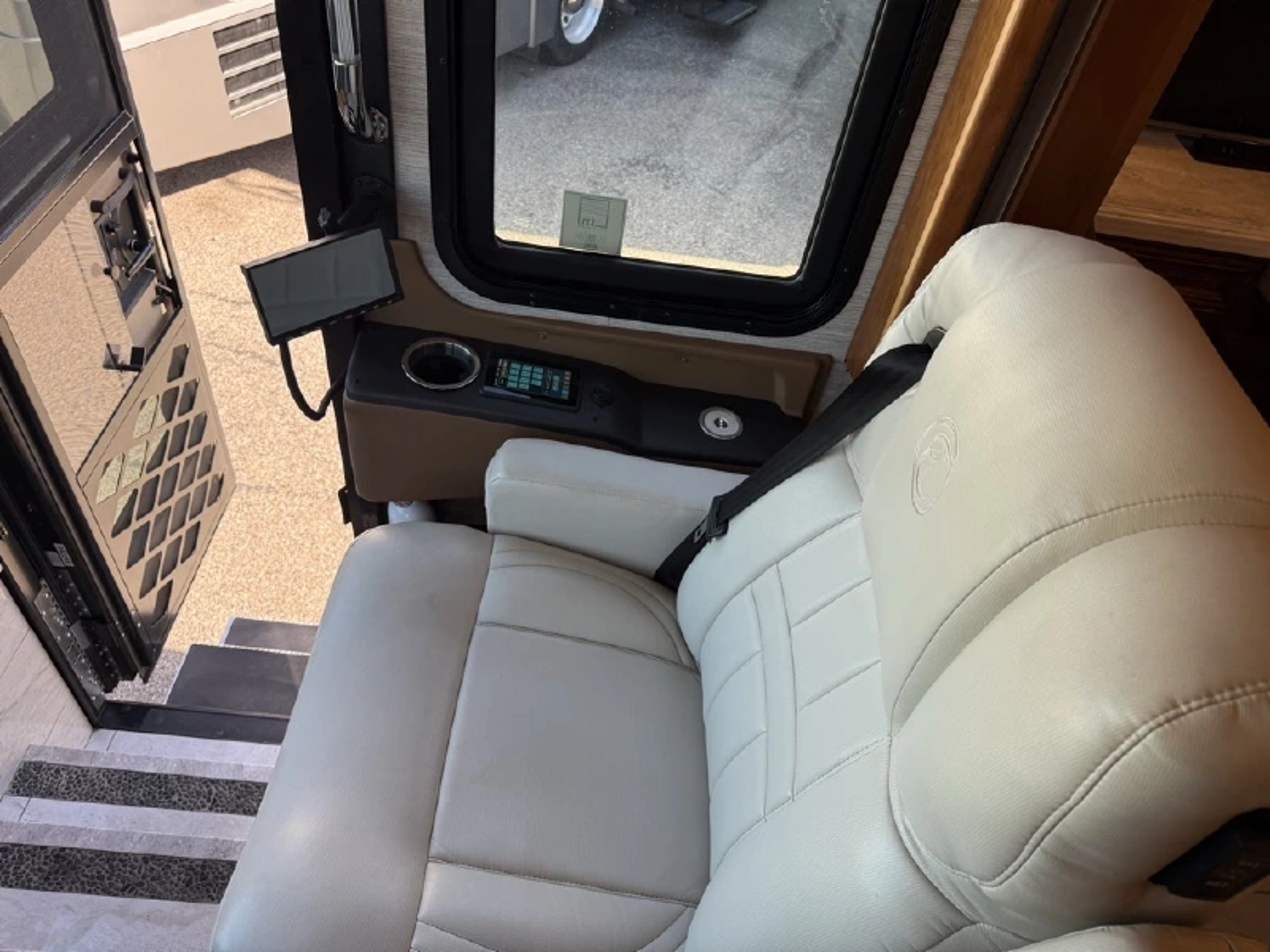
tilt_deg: -44.7
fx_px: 881
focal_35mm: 24
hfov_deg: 71.6
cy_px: 476
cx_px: 635
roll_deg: -12.2
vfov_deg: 56.8
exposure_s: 1/419
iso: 100
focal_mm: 6.76
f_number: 1.78
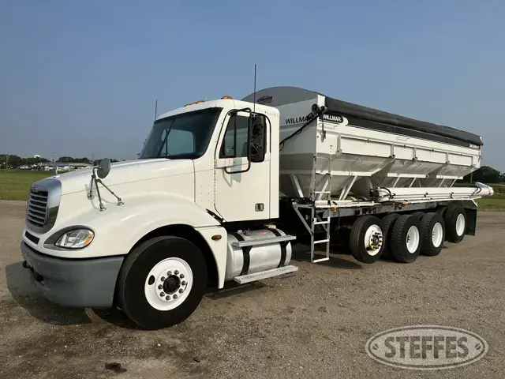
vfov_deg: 56.8
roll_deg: -1.4
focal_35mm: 24
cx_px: 252
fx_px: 350
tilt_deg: -1.4
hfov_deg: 71.6
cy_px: 190
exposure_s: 1/8929
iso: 80
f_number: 1.78
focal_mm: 6.86
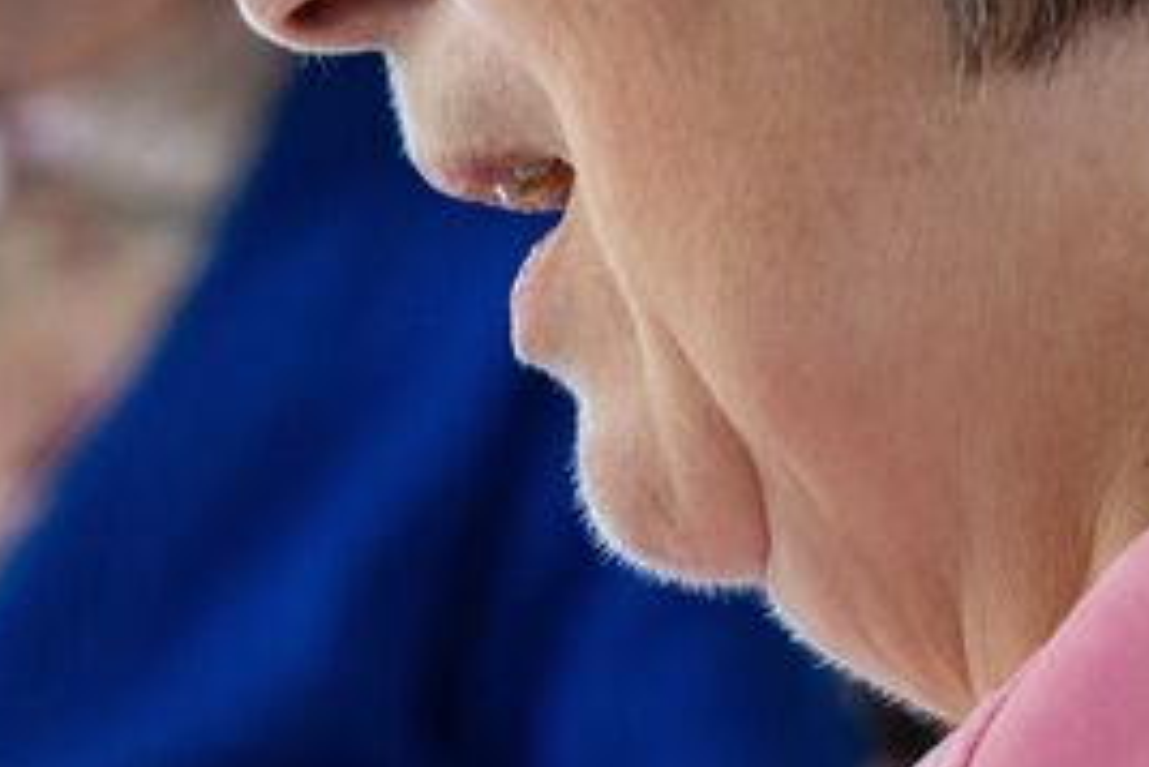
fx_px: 10729
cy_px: -141
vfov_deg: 4.1
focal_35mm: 336
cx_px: 643
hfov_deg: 6.1
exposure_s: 1/250
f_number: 5
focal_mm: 91
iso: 2000
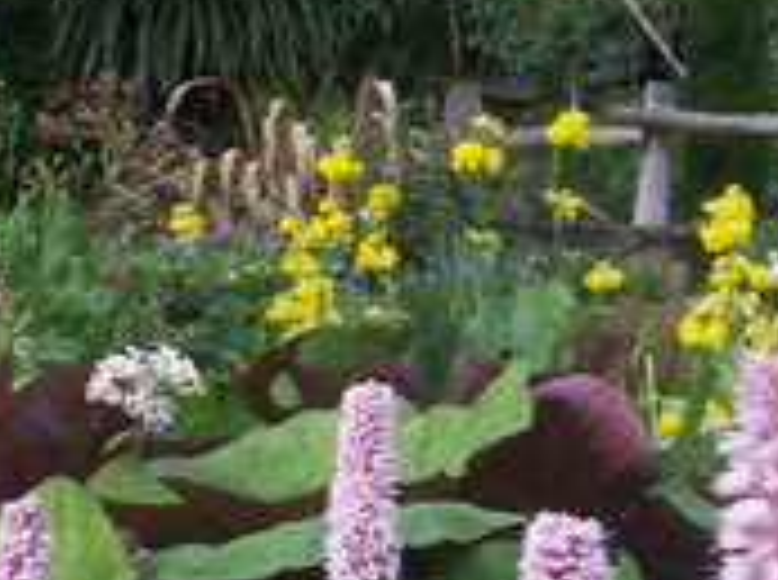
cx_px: 211
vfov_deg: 11.2
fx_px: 2916
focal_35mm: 130
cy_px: 674
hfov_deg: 15.1
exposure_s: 1/250
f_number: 3.2
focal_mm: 6.7
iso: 50
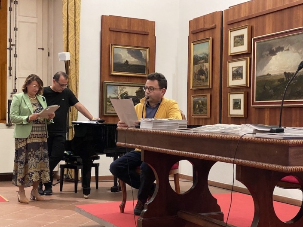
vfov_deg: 24.8
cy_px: 123
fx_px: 517
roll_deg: -1.4
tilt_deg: -1.4
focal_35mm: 59
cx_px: 171
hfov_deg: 32.7
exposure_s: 1/33
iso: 500
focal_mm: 6
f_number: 2
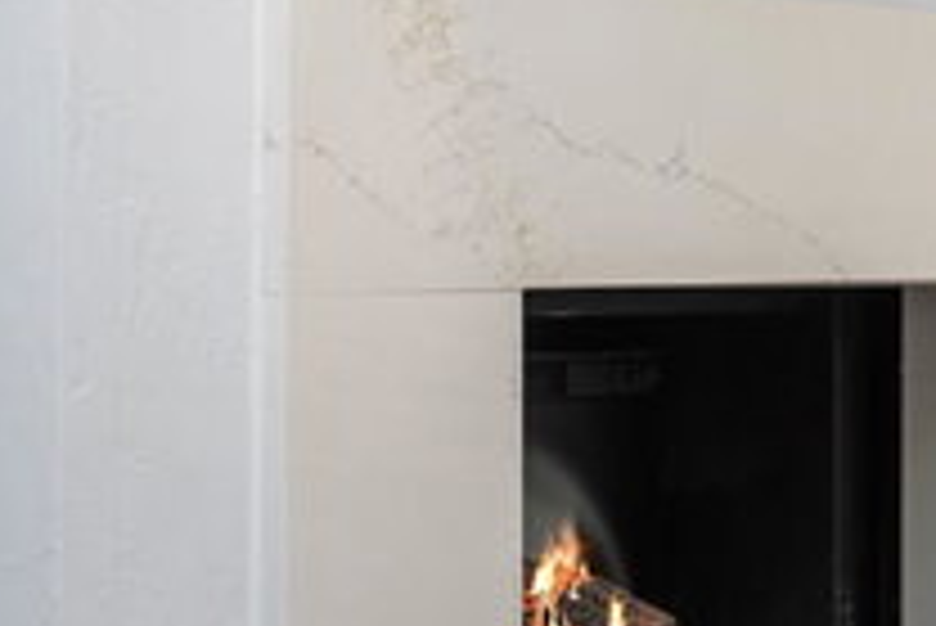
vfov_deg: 11.9
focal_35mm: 115
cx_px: 997
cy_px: 302
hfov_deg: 17.3
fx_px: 2992
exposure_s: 1/80
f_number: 1.8
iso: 200
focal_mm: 50
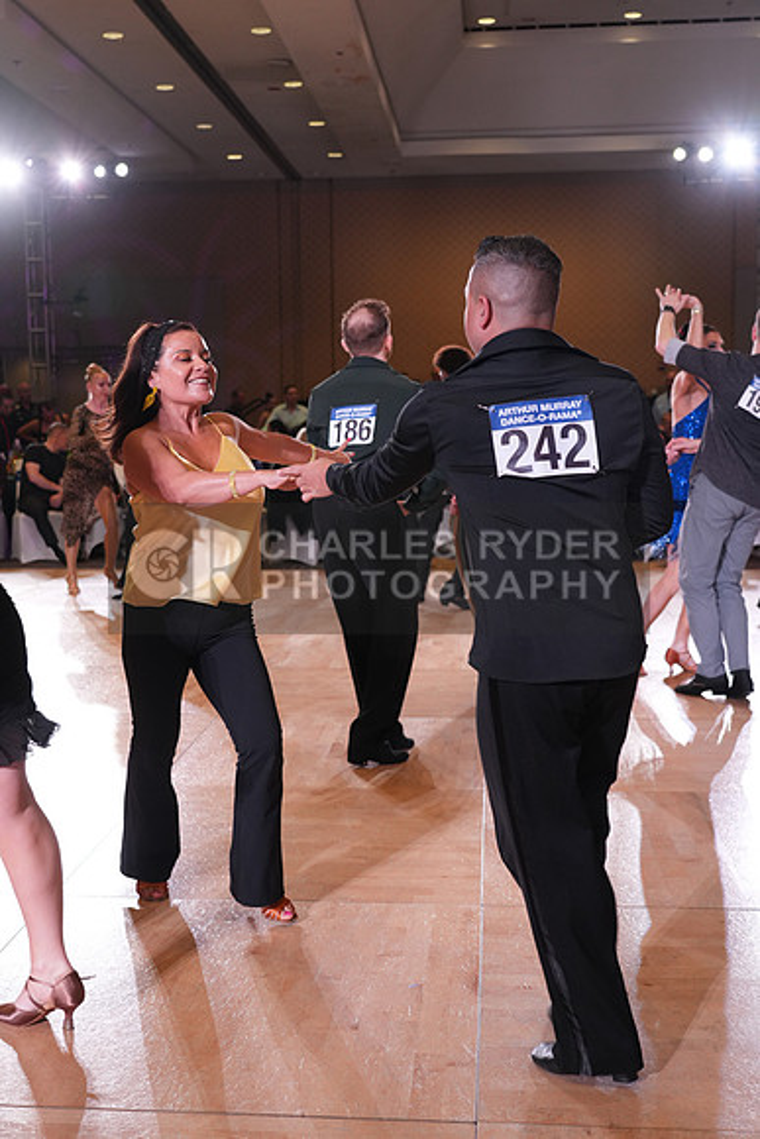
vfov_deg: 47.4
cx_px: 380
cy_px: 570
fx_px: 1297
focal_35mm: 41
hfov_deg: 32.6
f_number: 4
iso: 1600
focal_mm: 41
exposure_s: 1/320
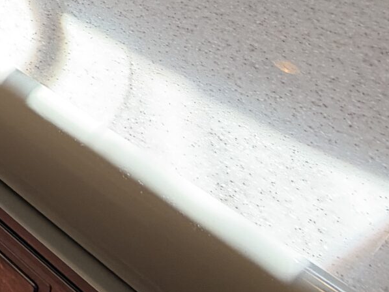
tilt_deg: -15.2
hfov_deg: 19.7
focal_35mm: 60
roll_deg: +0.7
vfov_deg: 18.4
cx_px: -366
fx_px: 674
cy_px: -253
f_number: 2.2
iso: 100
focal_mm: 2.22
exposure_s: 1/121
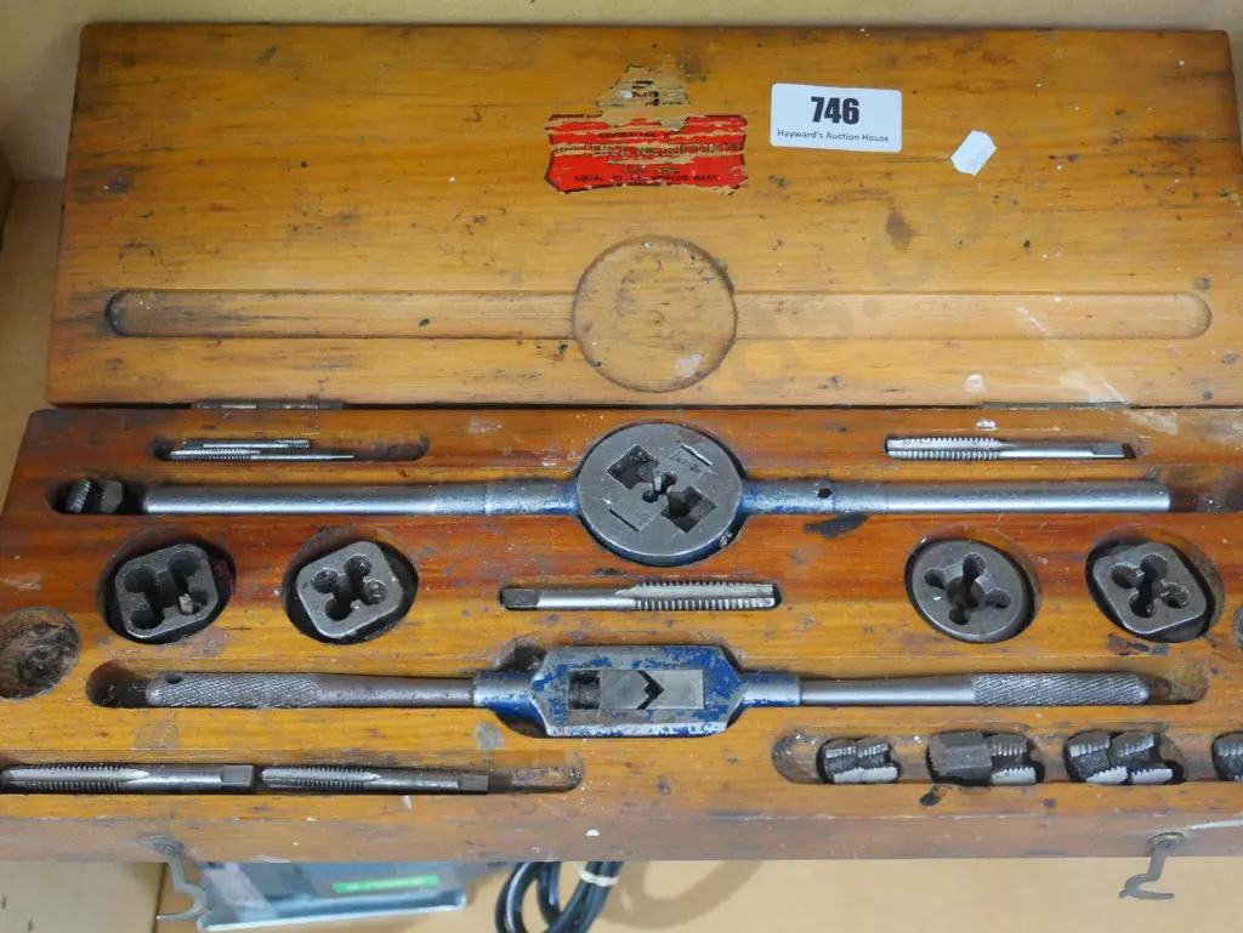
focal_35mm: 40
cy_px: 466
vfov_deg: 36.0
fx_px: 1437
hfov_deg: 46.8
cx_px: 622
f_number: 4.6
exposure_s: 1/15
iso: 3200
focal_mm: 20
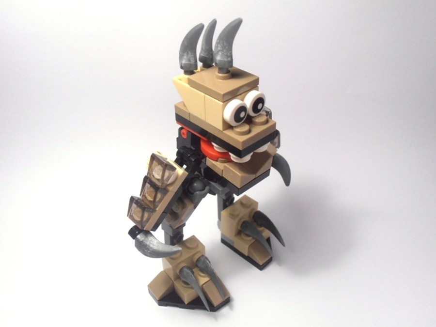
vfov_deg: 38.7
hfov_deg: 50.1
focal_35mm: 37
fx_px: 466
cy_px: 164
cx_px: 218
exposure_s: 1/60
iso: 80
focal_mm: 6.61
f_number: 3.9
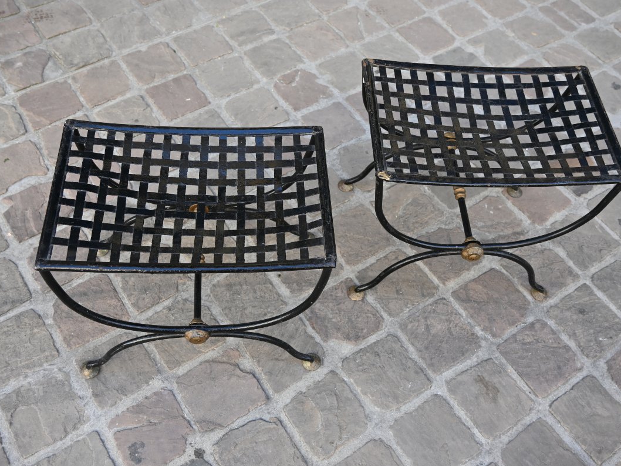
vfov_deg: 39.6
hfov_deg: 51.4
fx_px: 646
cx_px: 310
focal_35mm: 36
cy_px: 234
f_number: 4
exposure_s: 1/250
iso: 360
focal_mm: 22
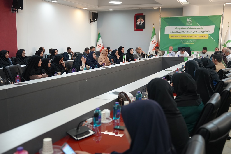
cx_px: 116
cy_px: 77
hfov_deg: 47.3
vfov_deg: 32.5
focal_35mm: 41
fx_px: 264
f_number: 2.8
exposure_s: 1/125
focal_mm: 41.1
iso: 1600
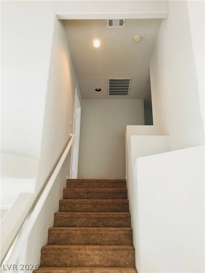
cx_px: 102
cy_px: 136
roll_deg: -1.1
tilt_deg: +19.2
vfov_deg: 63.4
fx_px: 221
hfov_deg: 49.7
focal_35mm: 28
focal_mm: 3.99
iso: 40
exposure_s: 1/17
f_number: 1.8
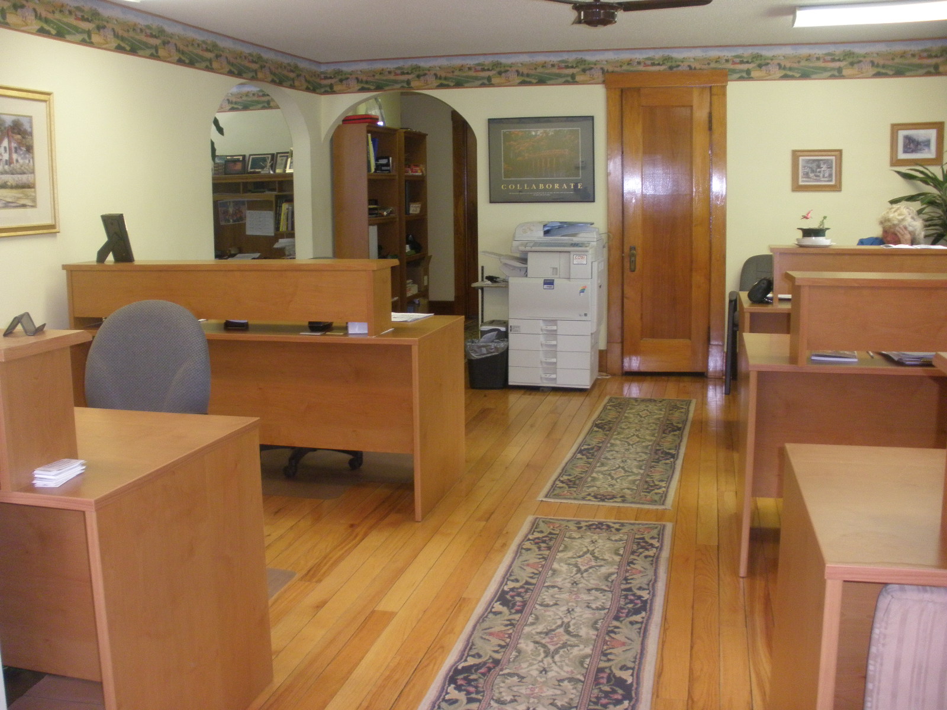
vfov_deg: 39.7
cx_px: 474
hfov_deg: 51.4
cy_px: 355
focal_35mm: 36
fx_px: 985
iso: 250
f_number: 3.5
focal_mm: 6.3
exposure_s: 1/30
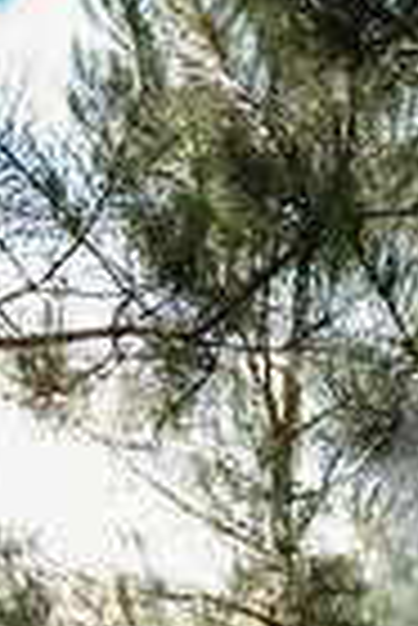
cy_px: 991
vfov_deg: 20.1
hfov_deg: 15.6
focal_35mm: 84
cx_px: 526
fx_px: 1459
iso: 80
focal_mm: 26
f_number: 2.8
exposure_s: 1/200
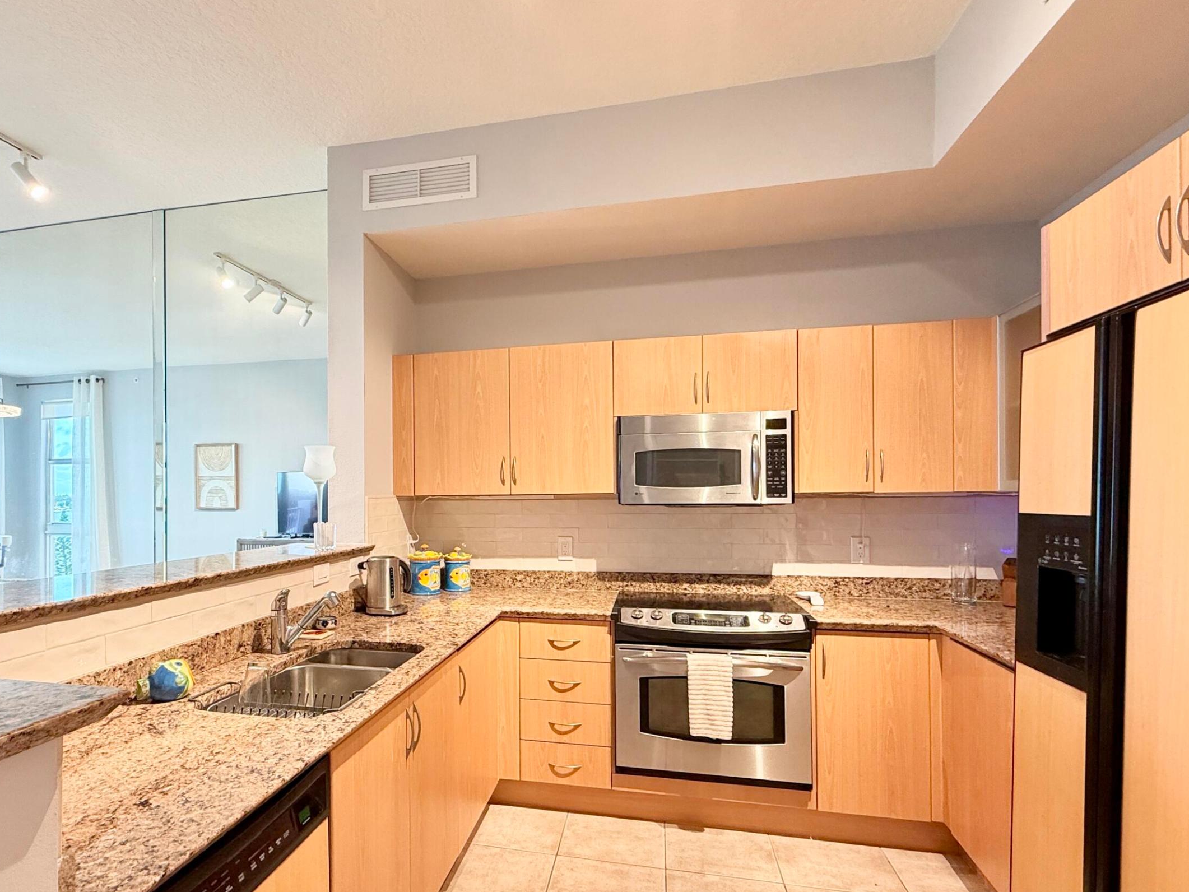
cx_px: 503
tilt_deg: +0.3
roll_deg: +0.7
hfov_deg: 84.0
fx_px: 653
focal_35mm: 19
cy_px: 495
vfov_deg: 68.5
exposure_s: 1/60
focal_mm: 2.22
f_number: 2.2
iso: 250
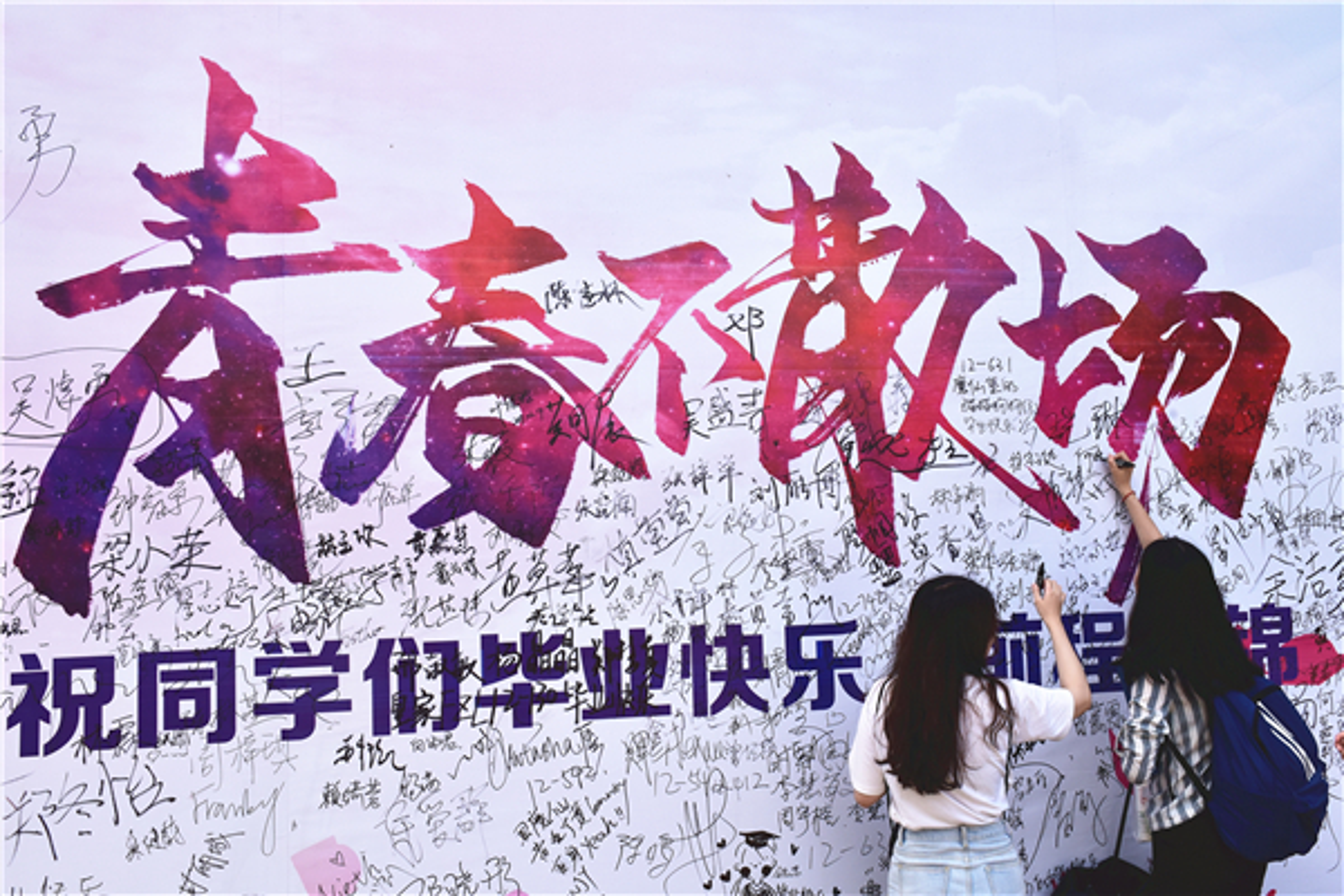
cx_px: 672
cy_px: 448
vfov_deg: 36.9
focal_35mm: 36
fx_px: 1344
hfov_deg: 53.1
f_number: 11
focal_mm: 24
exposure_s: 1/400
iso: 400
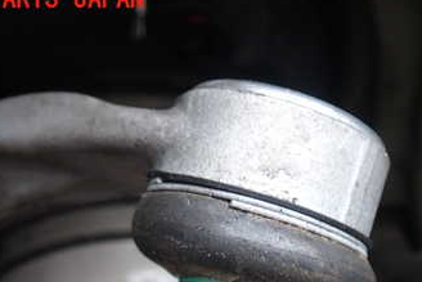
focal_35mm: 57
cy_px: 273
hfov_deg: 34.6
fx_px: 668
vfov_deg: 23.0
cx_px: 296
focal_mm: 5.4
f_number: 2.3
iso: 200
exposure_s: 1/40
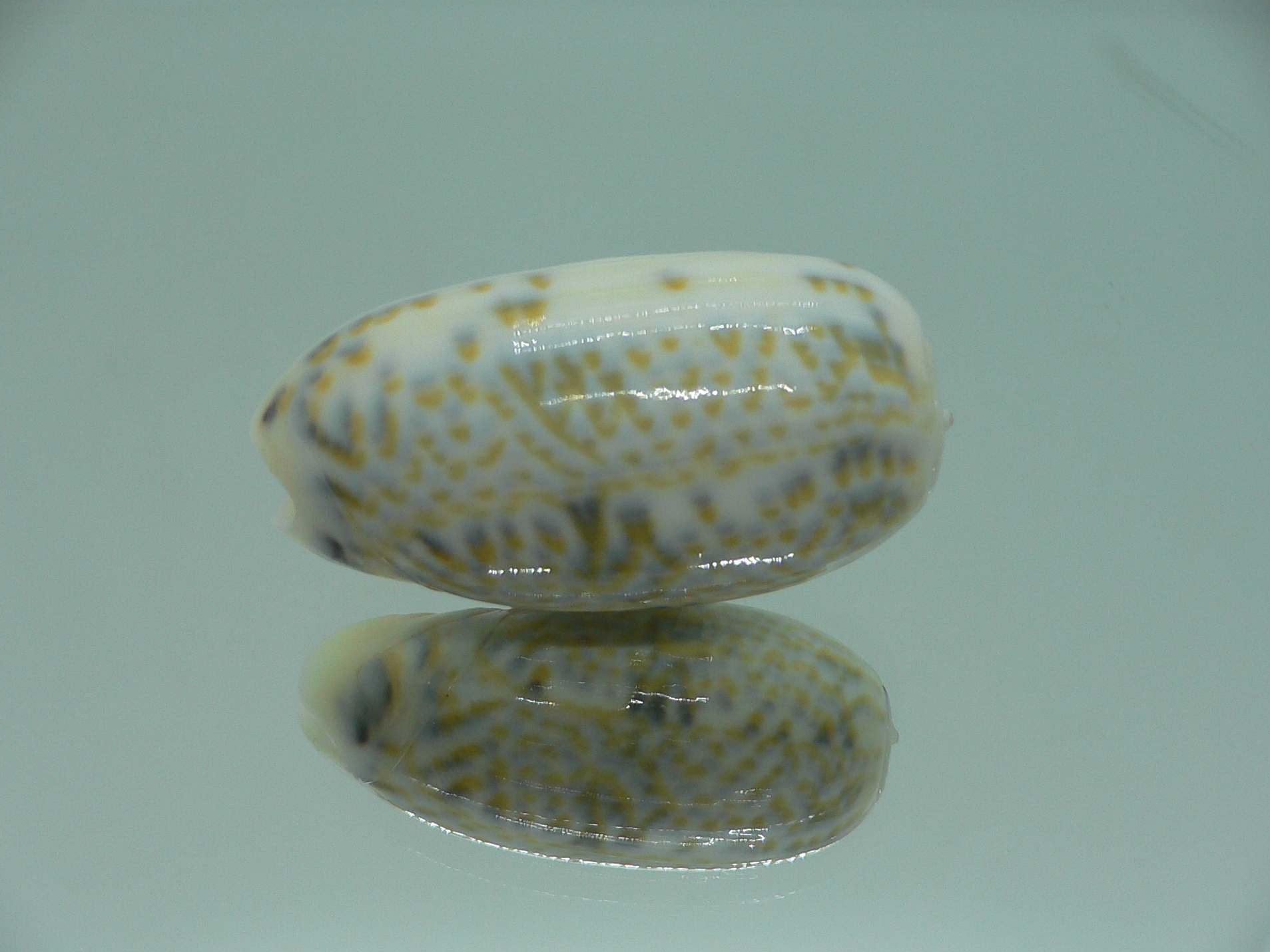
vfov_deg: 38.7
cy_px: 498
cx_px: 613
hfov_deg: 50.1
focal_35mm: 37
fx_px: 1357
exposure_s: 1/60
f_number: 2.8
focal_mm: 4.6
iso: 80
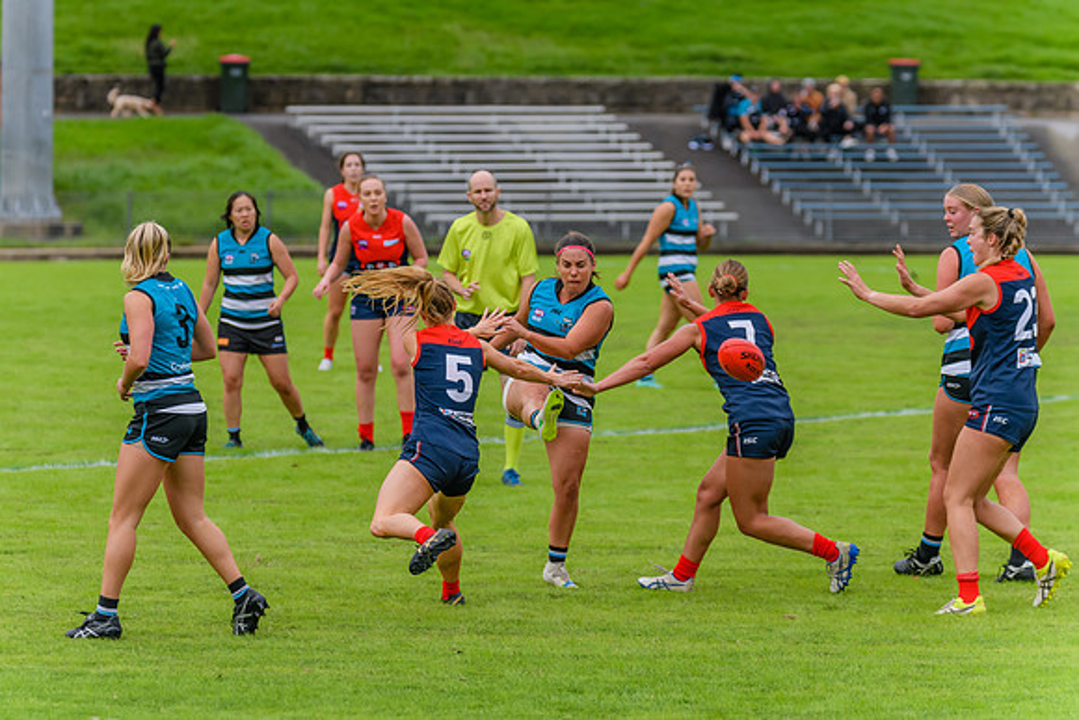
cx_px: 494
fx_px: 7796
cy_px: 330
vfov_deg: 5.3
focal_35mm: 260
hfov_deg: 7.9
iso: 800
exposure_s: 1/1600
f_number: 5.6
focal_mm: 240
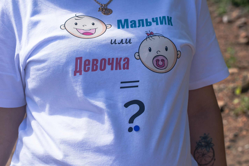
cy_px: 83
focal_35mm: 75
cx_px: 124
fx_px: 519
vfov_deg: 18.2
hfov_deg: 27.0
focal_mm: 50
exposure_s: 1/1600
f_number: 5.6
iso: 400
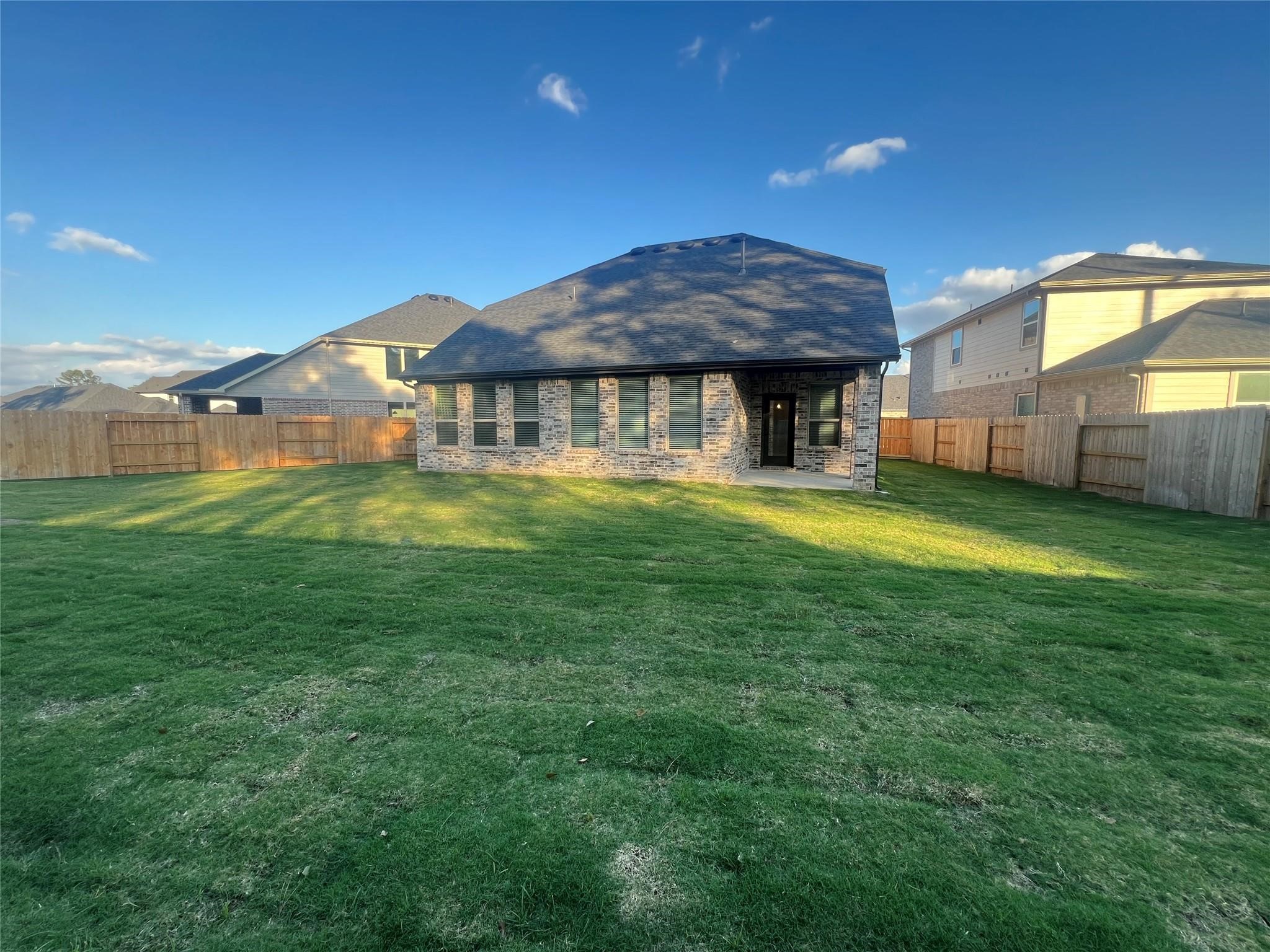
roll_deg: +0.2
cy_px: 476
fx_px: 477
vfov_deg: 89.9
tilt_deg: -6.9
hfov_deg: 106.2
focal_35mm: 13
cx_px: 635
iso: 32
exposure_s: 1/236
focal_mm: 1.57
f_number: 1.8
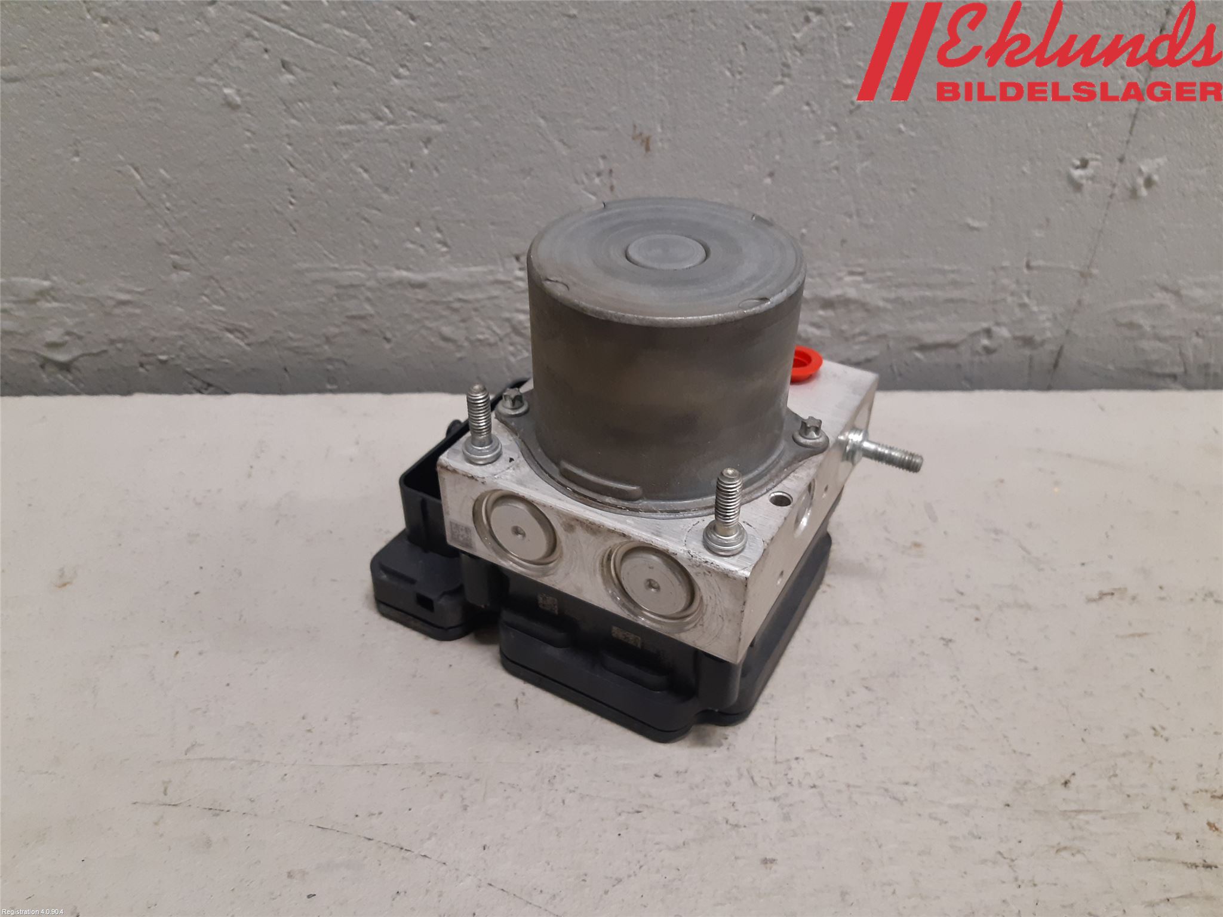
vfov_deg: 53.1
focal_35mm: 26
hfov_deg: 67.3
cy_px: 458
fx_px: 919
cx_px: 612
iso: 200
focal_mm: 3.93
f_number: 1.7
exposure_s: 1/50
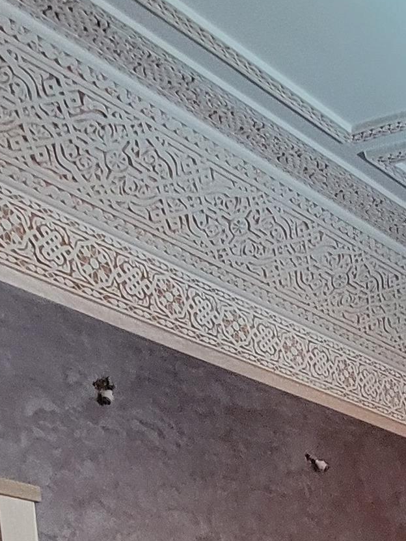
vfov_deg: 21.4
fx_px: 985
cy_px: 949
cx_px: 766
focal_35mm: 63
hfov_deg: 17.8
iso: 400
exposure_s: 1/33.3
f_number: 2.2
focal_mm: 2.2
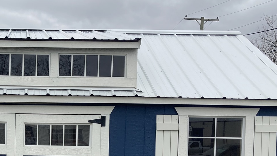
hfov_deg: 30.4
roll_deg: -1.1
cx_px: 11
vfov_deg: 18.0
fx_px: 478
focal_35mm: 65
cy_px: 163
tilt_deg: -2.3
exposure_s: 1/398
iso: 20
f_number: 1.8
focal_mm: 3.99
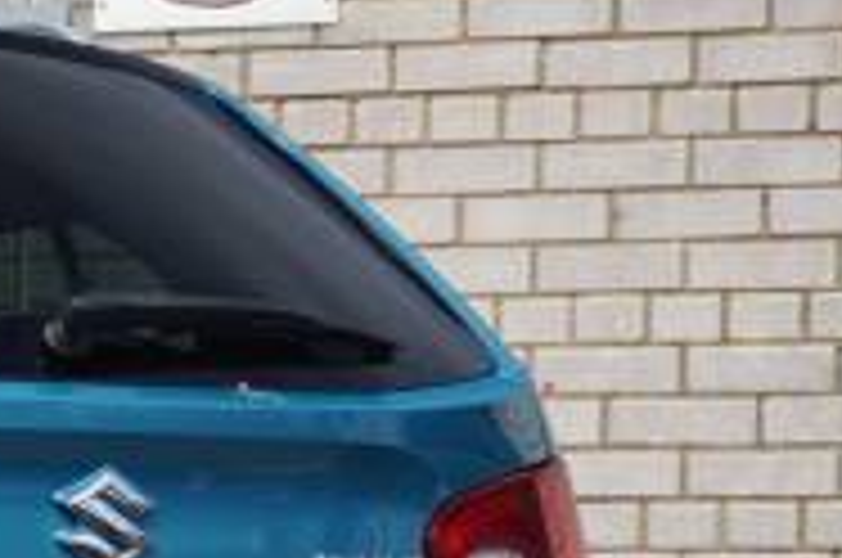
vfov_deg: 5.3
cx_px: -504
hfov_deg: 7.8
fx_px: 6001
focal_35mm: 257
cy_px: 729
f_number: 6.3
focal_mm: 50
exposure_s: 1/200
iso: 100
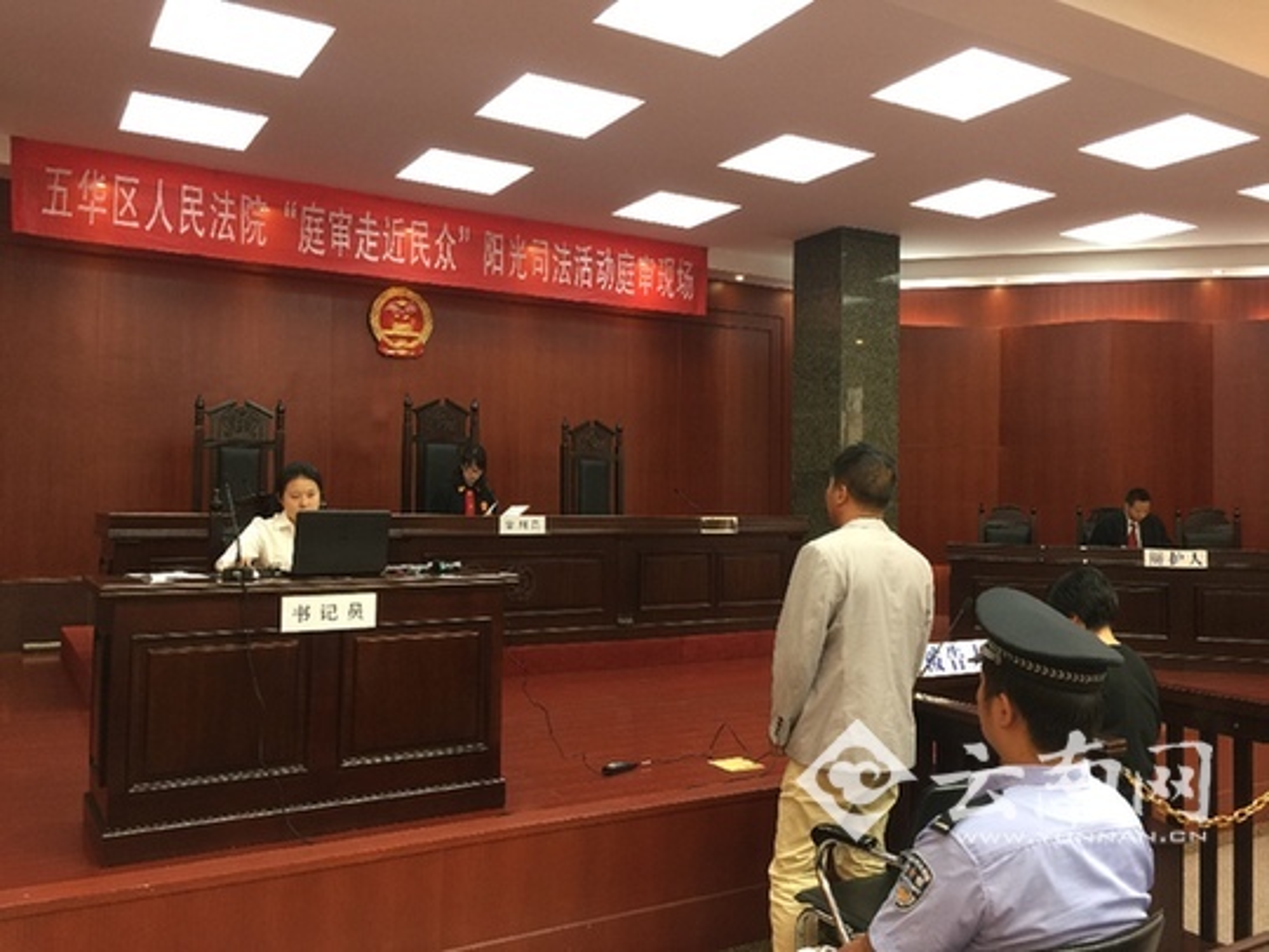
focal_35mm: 29
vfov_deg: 48.2
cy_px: 476
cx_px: 634
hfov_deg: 61.7
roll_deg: -1.7
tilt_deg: +2.0
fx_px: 1063
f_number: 2.2
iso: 50
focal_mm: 4.15
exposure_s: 1/17
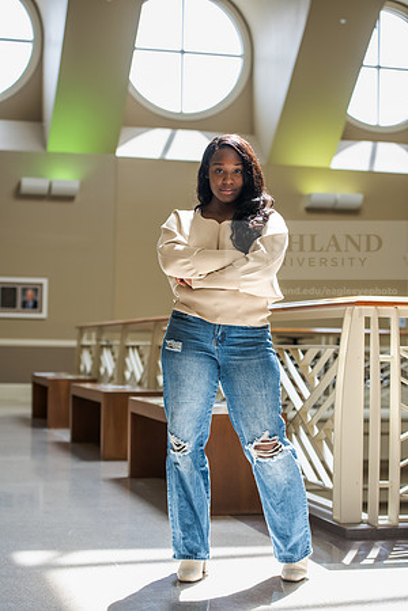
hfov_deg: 19.5
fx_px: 1190
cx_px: 204
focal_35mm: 70
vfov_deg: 28.8
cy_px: 306
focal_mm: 70
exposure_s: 1/200
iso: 640
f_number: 3.5
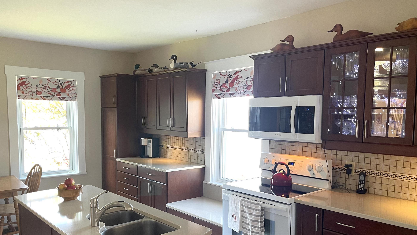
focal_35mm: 31
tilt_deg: -5.5
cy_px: 143
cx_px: 193
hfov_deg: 62.5
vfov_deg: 37.6
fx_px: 343
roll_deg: +0.9
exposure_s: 1/60
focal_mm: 5.1
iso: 100
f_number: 1.6
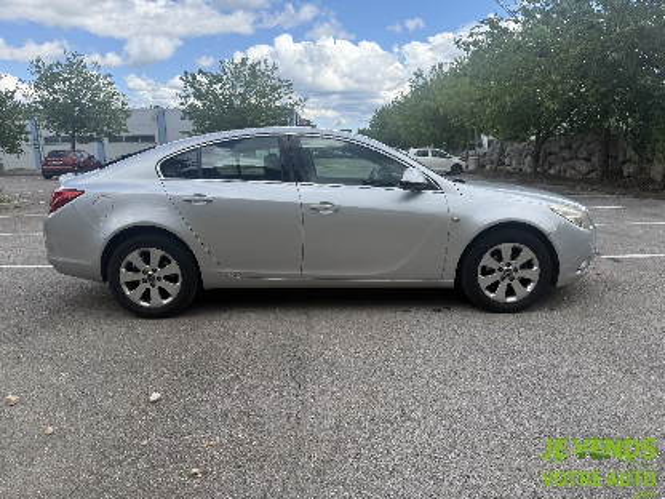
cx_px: 332
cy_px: 250
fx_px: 461
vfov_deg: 56.8
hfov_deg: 71.6
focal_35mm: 24
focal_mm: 6.76
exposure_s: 1/3145
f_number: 1.78
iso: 100
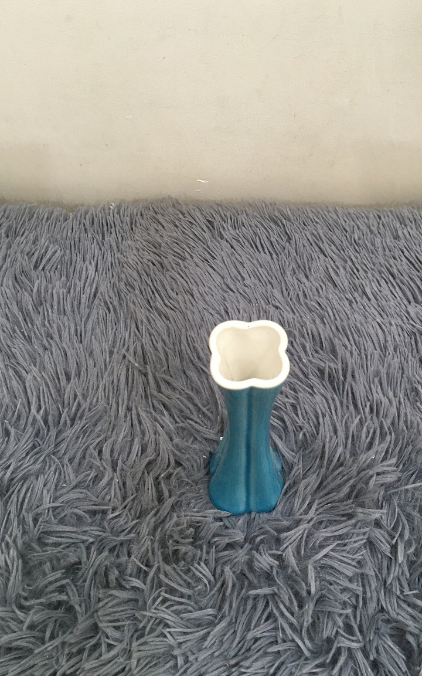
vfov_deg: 59.7
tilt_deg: -57.2
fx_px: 589
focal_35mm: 32
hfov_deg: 39.3
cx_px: 250
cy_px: 336
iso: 125
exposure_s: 1/33
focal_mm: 4.15
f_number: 2.2
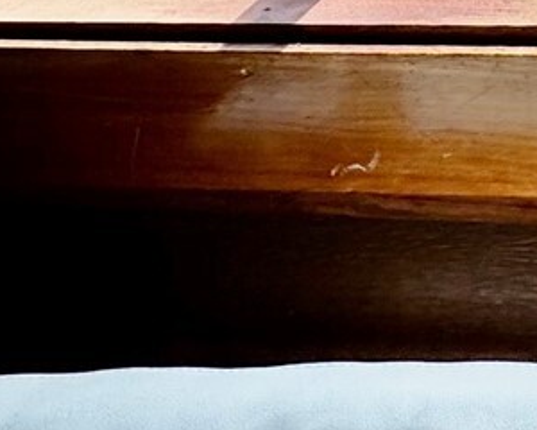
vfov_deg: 14.4
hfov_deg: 20.1
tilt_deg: -10.2
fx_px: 1160
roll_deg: +3.0
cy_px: -584
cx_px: 925
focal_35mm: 73
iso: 40
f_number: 2.2
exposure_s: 1/289
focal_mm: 2.22
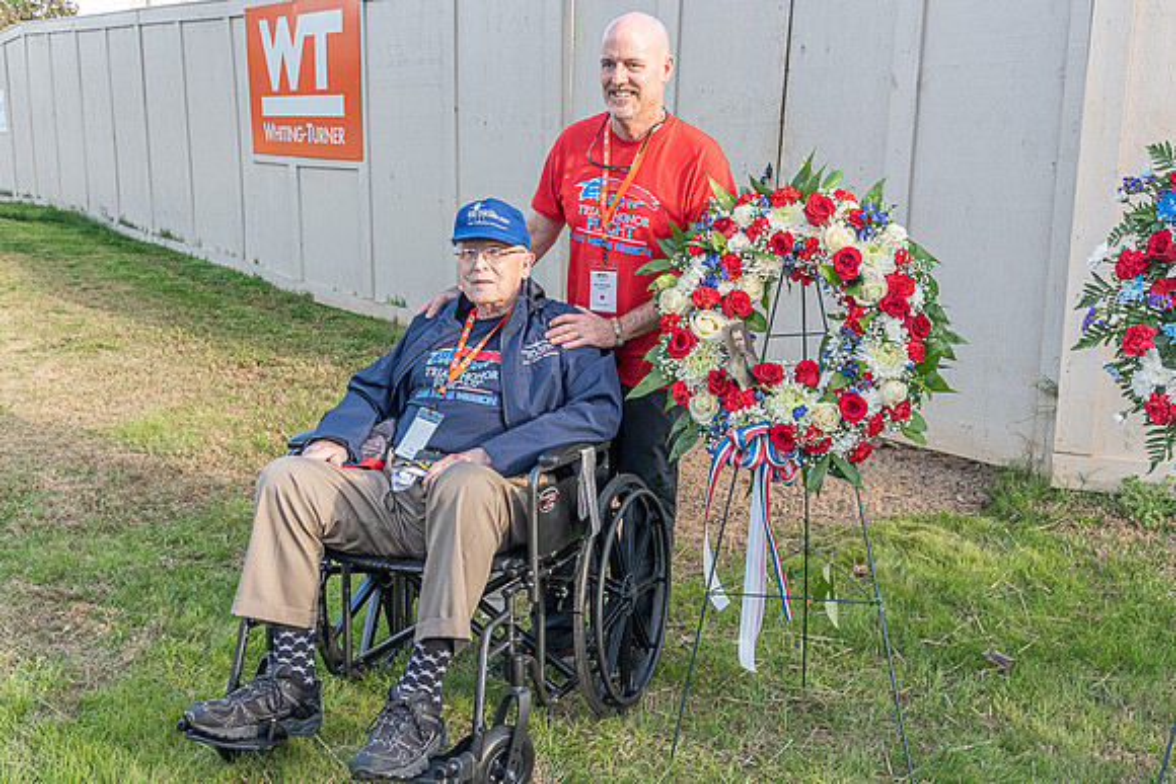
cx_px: 610
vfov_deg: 38.6
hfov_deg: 55.5
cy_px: 351
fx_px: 1118
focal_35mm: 34
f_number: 7.1
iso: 500
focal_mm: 30
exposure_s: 1/200
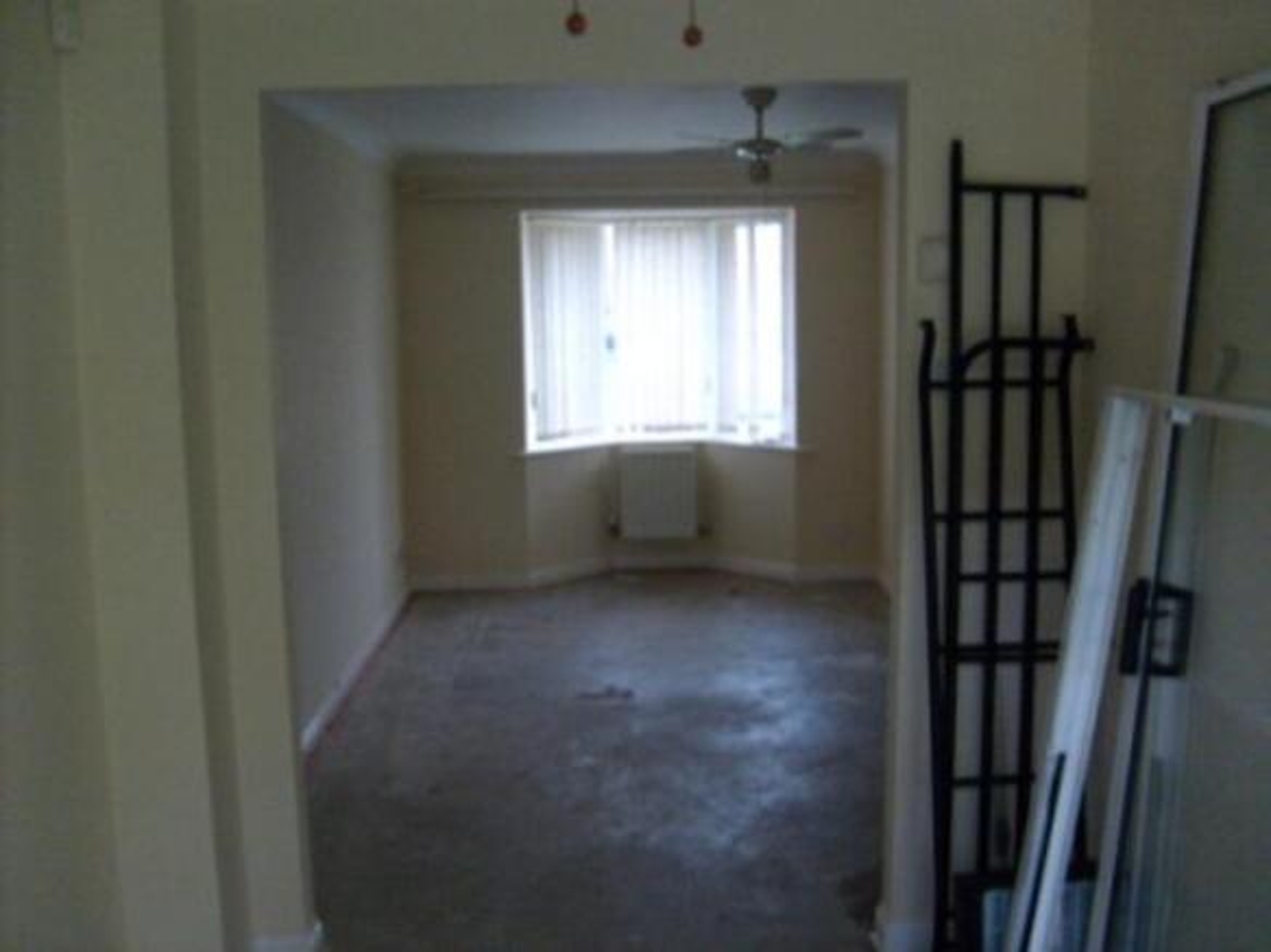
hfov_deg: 52.6
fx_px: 1285
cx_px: 636
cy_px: 476
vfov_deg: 40.7
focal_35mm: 35
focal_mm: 5.8
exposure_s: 1/3
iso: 200
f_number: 2.8
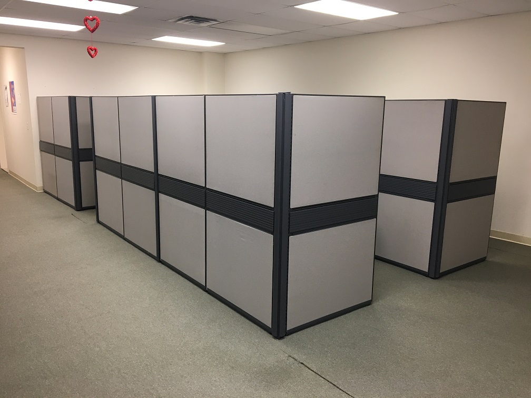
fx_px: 445
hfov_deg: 61.7
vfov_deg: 48.2
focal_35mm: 29
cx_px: 266
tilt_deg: -11.3
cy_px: 199
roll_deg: -1.4
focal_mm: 4.15
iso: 80
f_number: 2.2
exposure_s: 1/30
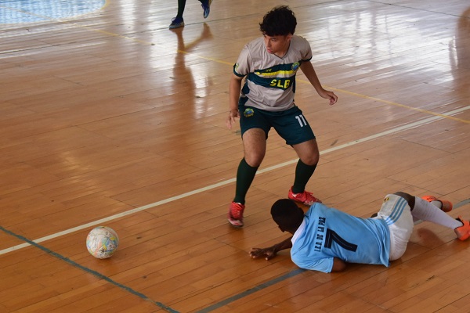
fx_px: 1077
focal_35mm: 82
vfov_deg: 16.6
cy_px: 156
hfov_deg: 24.6
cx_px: 235
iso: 2000
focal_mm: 55
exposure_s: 1/400
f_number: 10
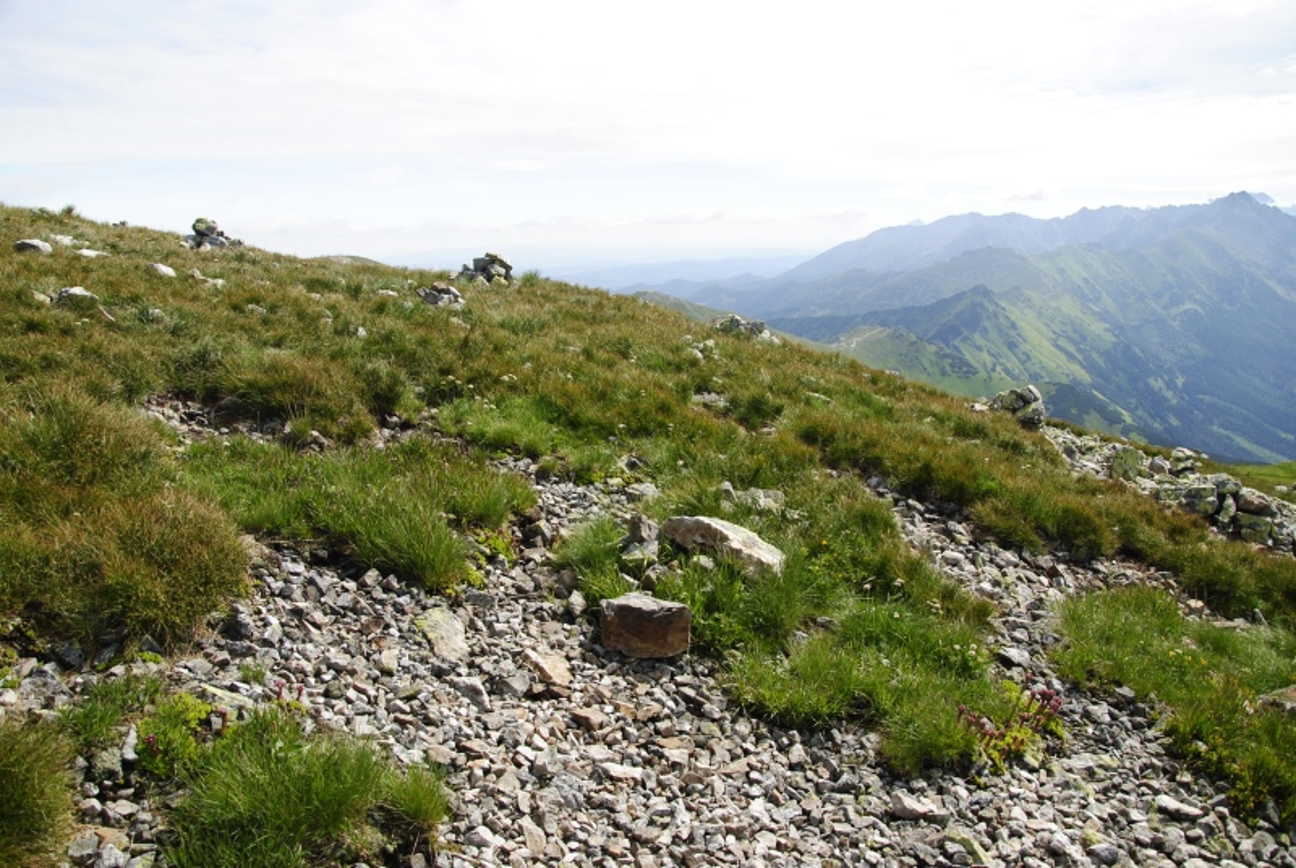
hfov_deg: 67.3
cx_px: 648
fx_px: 973
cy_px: 434
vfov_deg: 48.1
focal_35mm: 27
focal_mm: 18
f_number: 7.1
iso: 100
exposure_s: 1/160
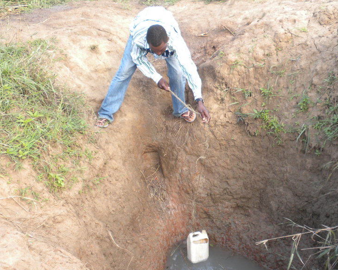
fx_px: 510
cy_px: 160
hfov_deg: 36.5
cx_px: 200
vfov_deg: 29.6
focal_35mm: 51
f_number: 3.5
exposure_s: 1/72.3
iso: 64
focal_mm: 6.6
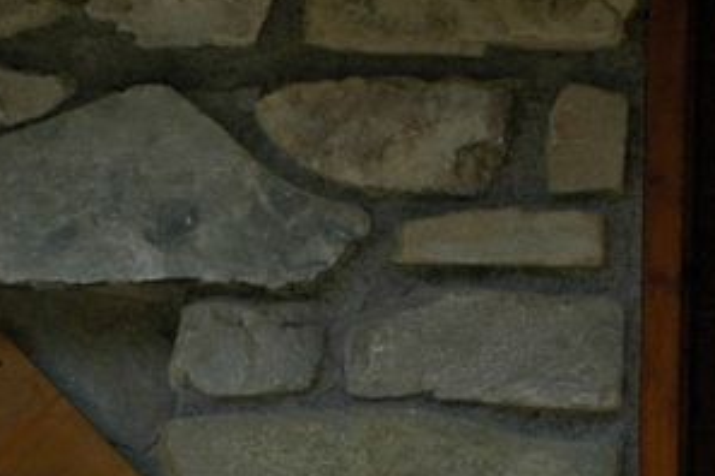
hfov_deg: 11.2
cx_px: 270
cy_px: 882
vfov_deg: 7.3
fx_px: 3634
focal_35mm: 183
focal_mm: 31
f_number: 10
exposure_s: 1/320
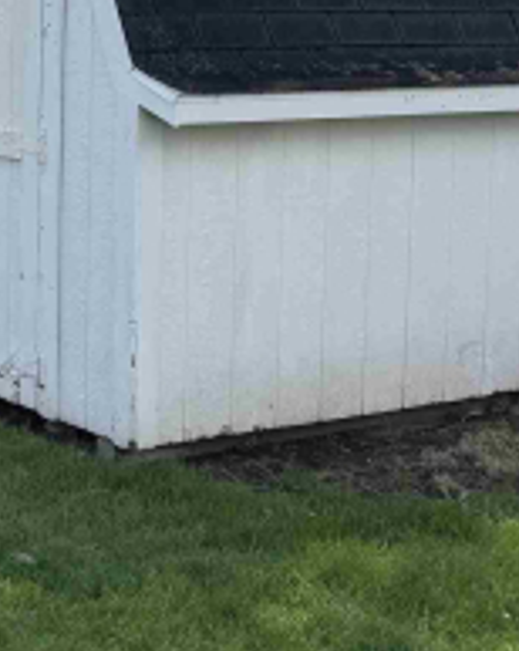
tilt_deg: -3.6
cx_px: -315
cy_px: 118
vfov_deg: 23.2
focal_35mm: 81
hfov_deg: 16.7
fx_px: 1558
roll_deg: +0.3
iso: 80
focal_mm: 6.76
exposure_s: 1/2959
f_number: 1.78
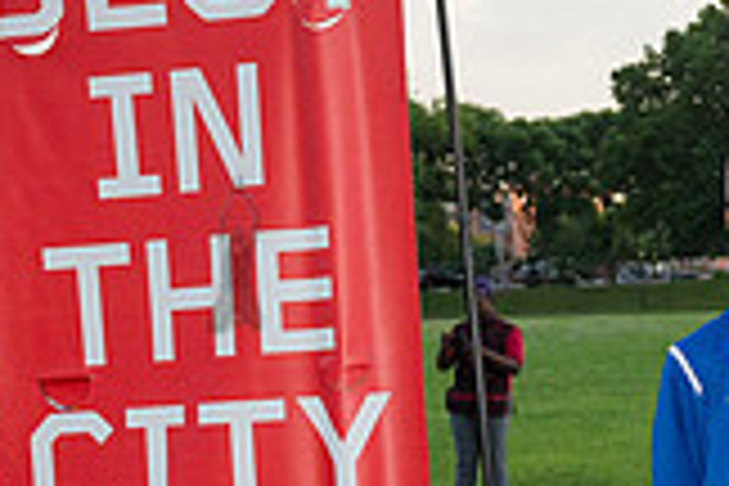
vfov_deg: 13.0
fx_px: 2106
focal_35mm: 104
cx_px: 814
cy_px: 470
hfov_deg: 18.8
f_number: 4
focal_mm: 29
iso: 1600
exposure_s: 1/2000
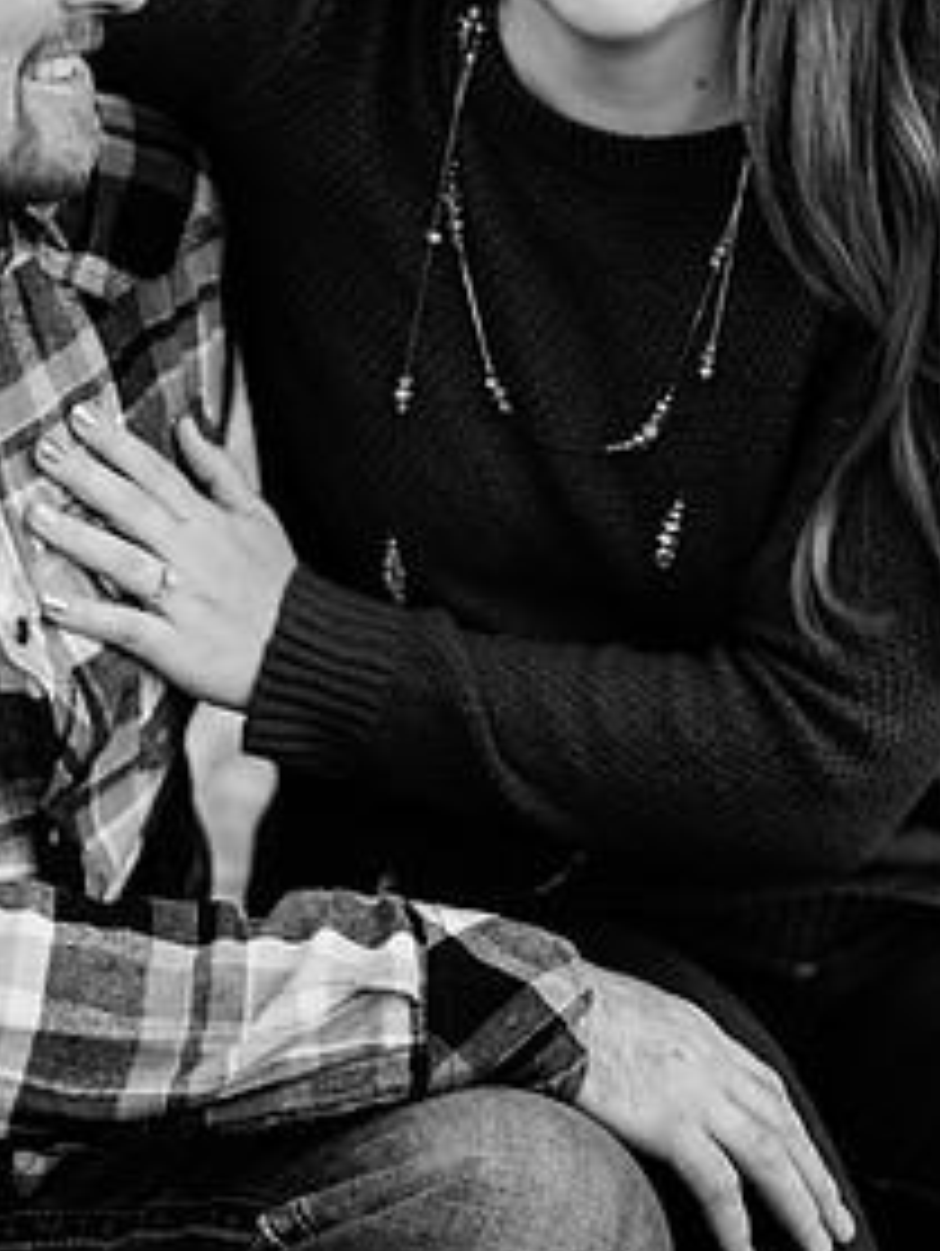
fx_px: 4772
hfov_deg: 11.2
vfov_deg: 14.9
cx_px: 308
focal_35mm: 132
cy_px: 279
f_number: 2.5
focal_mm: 85
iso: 500
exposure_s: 1/200
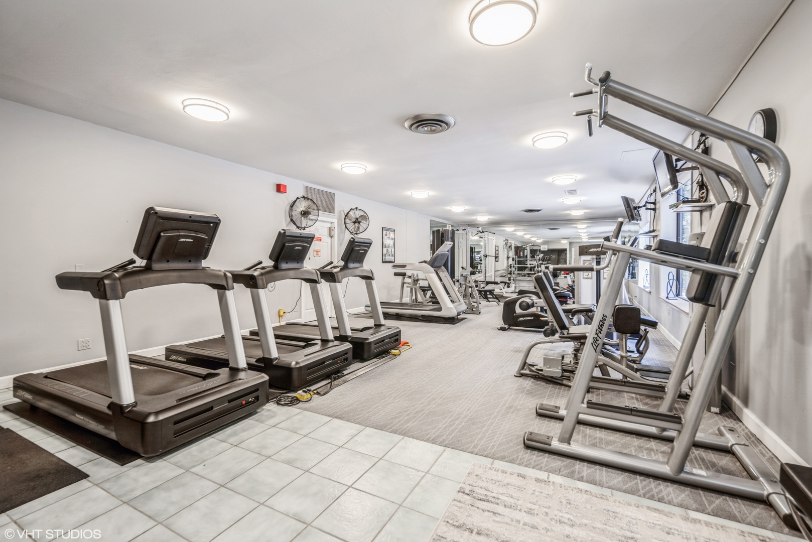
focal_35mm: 15
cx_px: 406
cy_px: 271
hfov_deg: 100.4
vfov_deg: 77.4
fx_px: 338
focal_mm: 15
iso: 100
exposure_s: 2
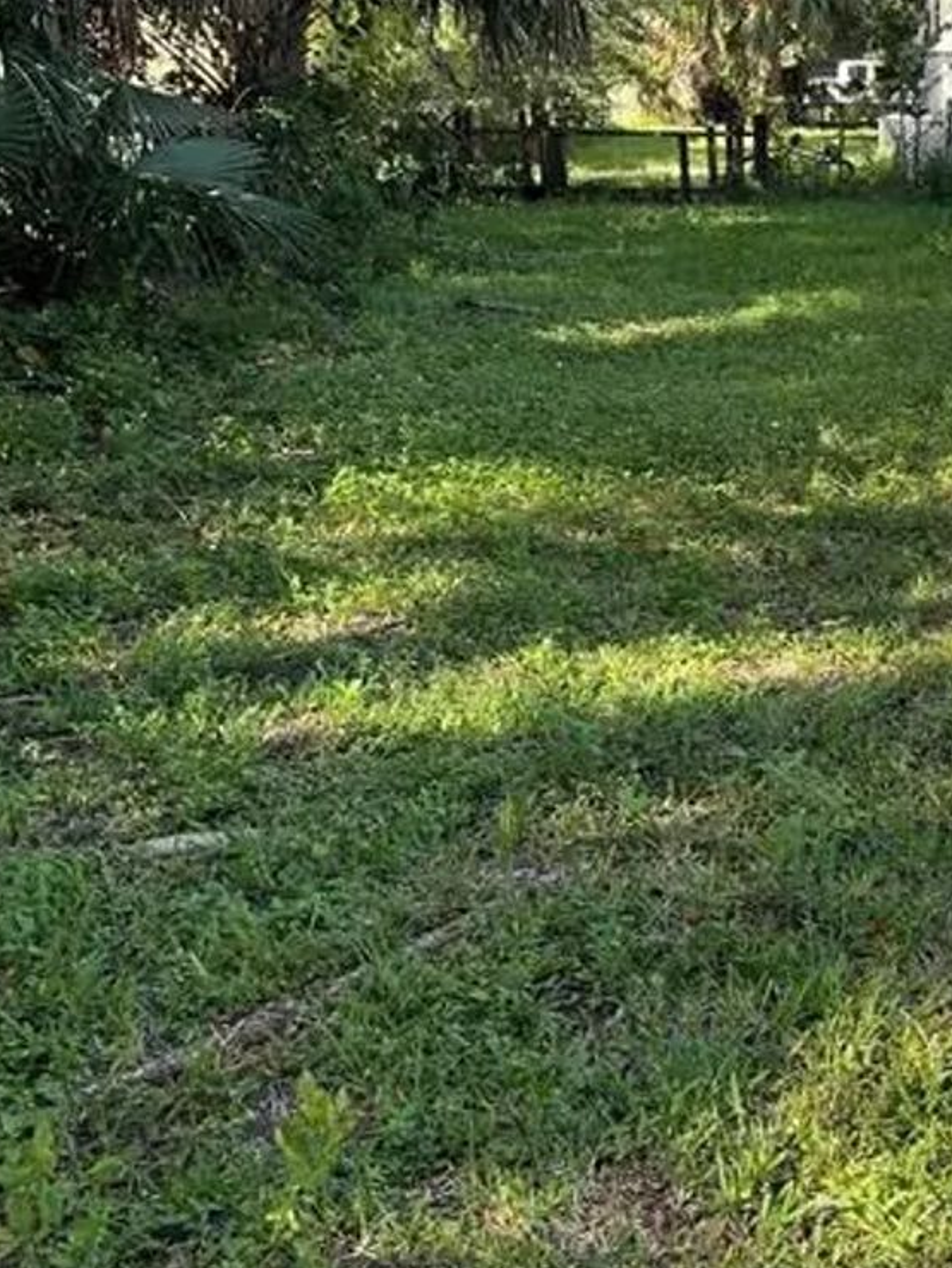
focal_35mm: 48
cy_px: 428
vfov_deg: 39.2
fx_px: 1759
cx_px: 804
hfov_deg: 29.4
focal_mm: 5.7
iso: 50
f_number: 1.5
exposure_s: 1/410
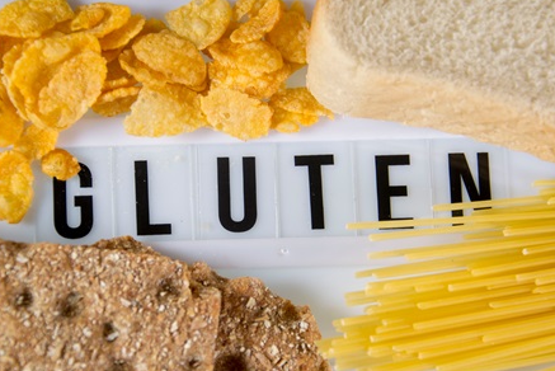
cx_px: 286
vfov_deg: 12.8
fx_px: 1651
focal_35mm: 107
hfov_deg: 19.1
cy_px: 203
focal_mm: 52
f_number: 5
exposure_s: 1/100
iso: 100
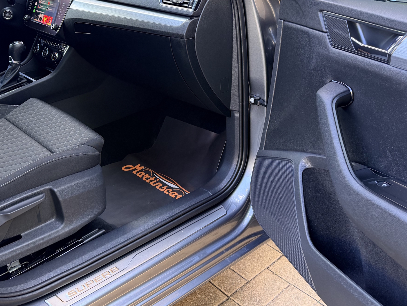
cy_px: 79
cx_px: 150
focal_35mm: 39
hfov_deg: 47.4
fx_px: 459
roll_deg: -0.5
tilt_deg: -17.1
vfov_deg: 36.0
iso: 160
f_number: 1.78
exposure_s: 1/121
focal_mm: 6.76
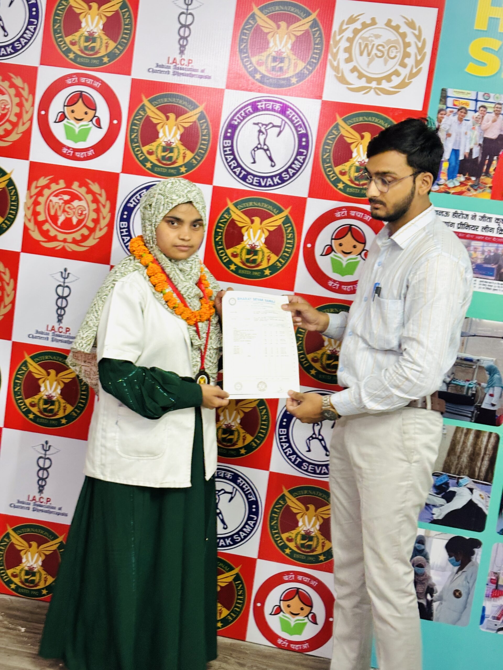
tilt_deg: -8.5
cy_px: 335
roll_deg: -8.5
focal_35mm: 52
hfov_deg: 28.0
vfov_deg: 36.8
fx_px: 1007
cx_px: 252
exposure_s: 1/33
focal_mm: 5.96
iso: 200
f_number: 1.6
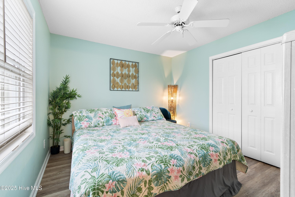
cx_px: 148
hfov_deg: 100.4
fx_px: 123
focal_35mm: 15
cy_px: 98
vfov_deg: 77.3
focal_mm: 10
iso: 100
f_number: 4.5
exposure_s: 1/3
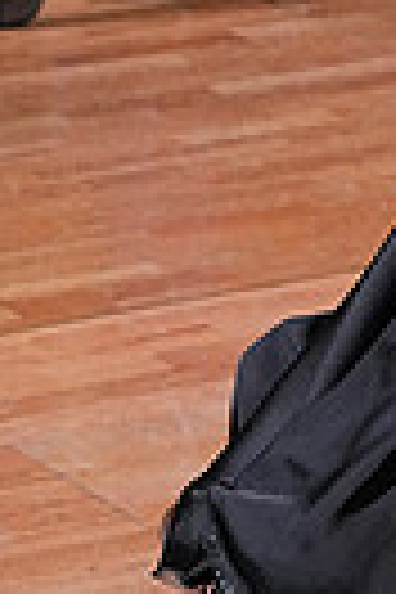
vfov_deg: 6.5
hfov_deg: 4.4
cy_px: -392
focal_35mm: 313
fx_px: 5164
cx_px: 605
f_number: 5
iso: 6400
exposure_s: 1/400
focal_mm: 71
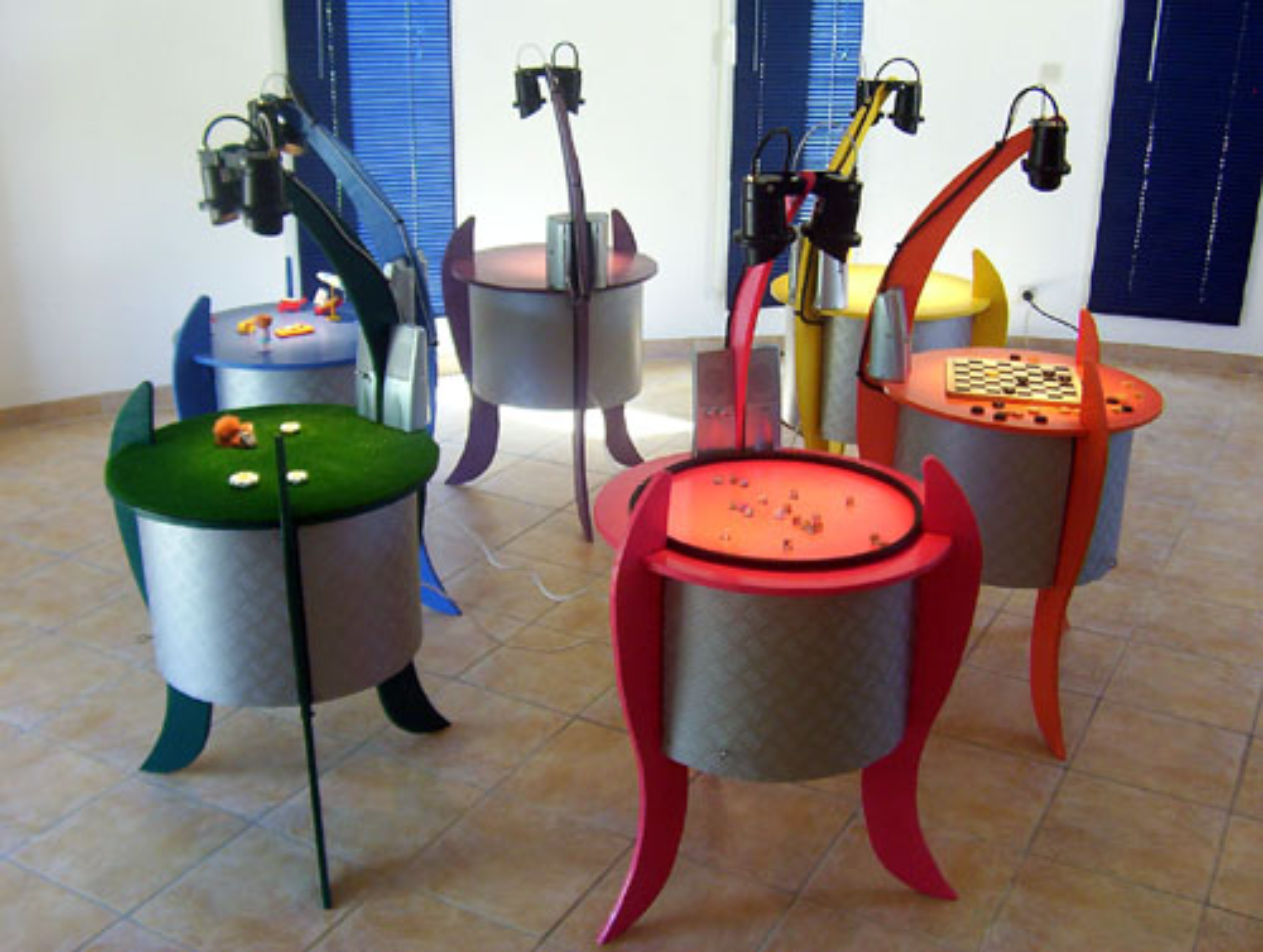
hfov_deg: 51.3
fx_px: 1316
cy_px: 476
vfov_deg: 39.8
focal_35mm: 36
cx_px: 632
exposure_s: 1/34.5
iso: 100
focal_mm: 5.54
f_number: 2.76
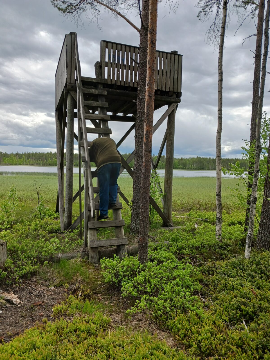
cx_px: 135
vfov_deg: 65.3
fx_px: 281
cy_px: 180
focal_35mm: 27
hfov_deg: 51.4
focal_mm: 4
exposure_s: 1/217
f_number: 1.8
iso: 20
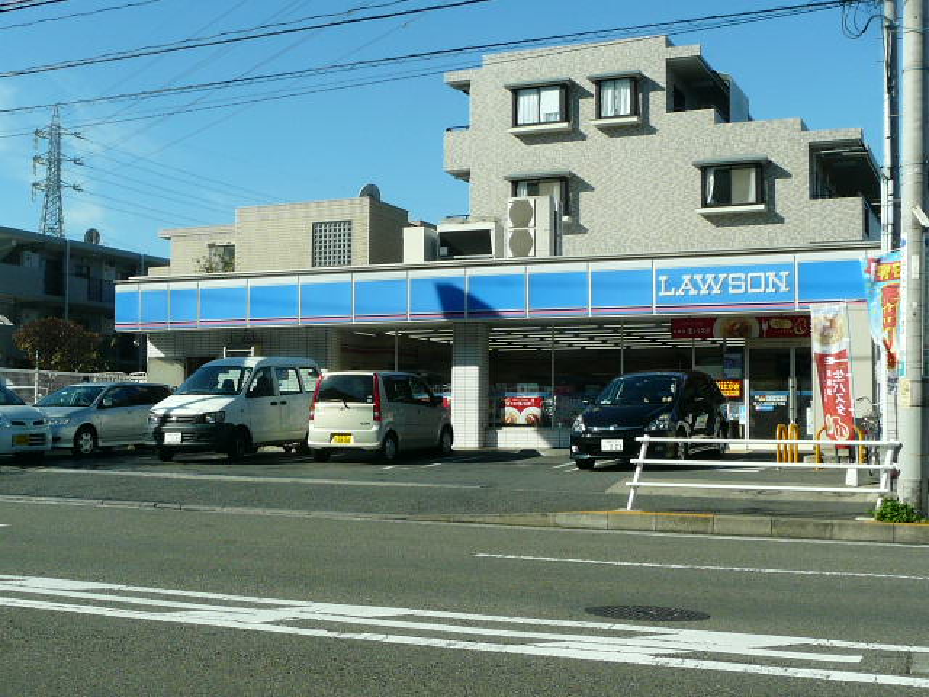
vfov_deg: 31.5
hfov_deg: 41.2
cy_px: 348
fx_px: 1235
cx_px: 464
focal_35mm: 46
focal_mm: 4.8
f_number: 5.6
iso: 100
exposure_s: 1/320
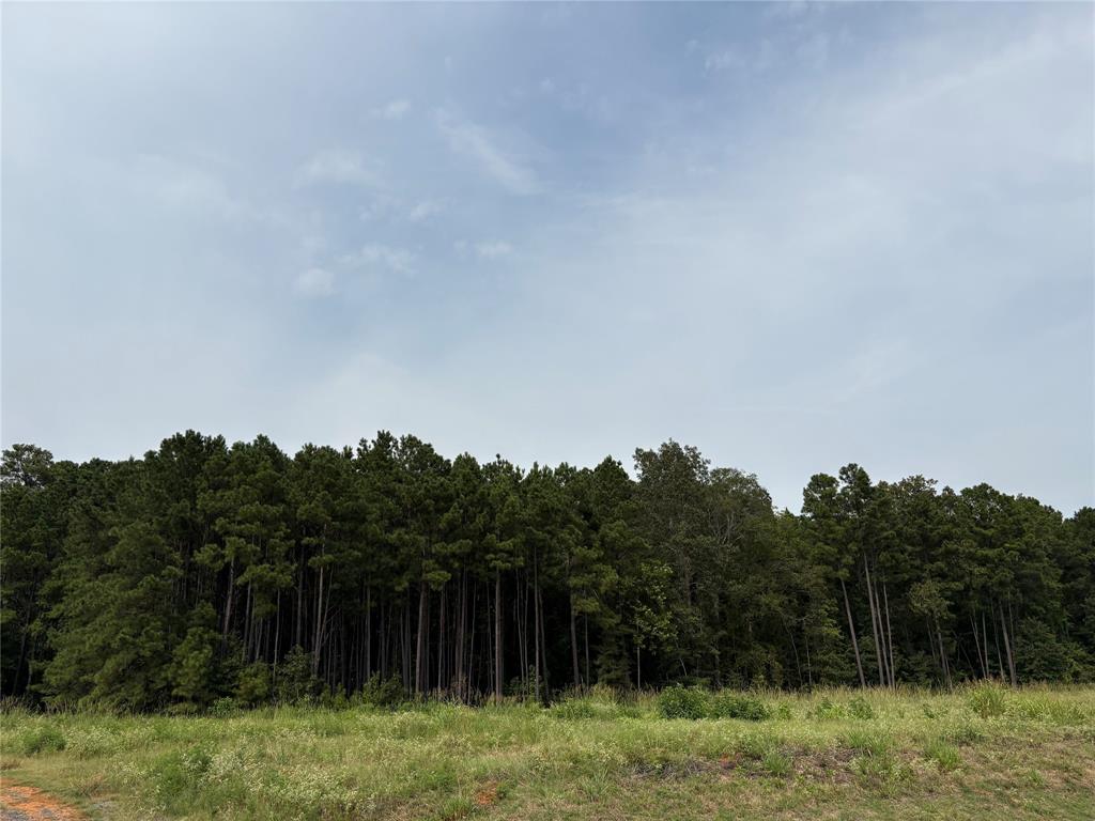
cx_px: 548
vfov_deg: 53.1
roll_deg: +2.9
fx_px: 822
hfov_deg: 67.3
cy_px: 410
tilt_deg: +22.0
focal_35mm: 26
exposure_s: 1/6329
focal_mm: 5.96
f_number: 1.6
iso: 50
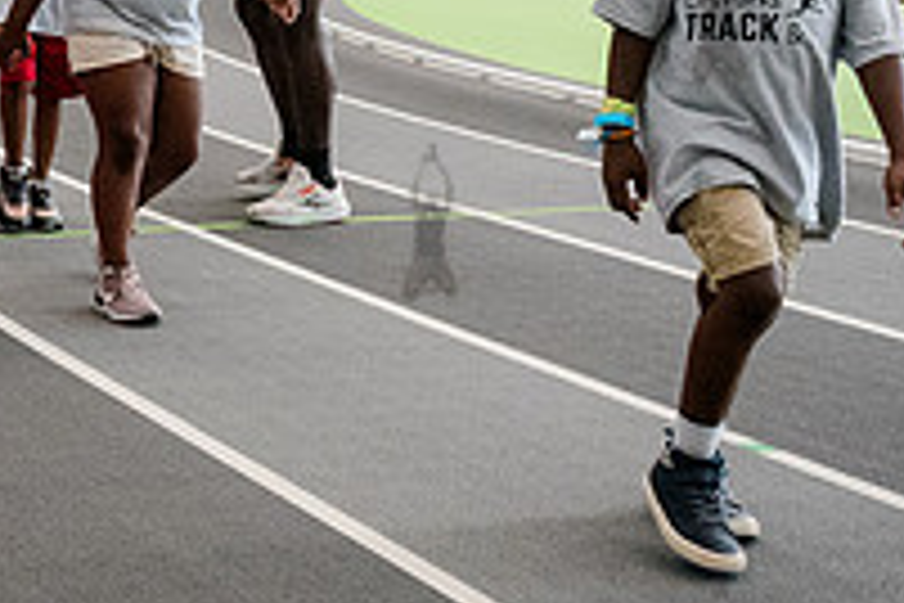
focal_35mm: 88
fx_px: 2210
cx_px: -321
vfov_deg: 15.3
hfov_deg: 20.7
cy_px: 9
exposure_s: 1/640
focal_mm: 24
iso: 6400
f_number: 4
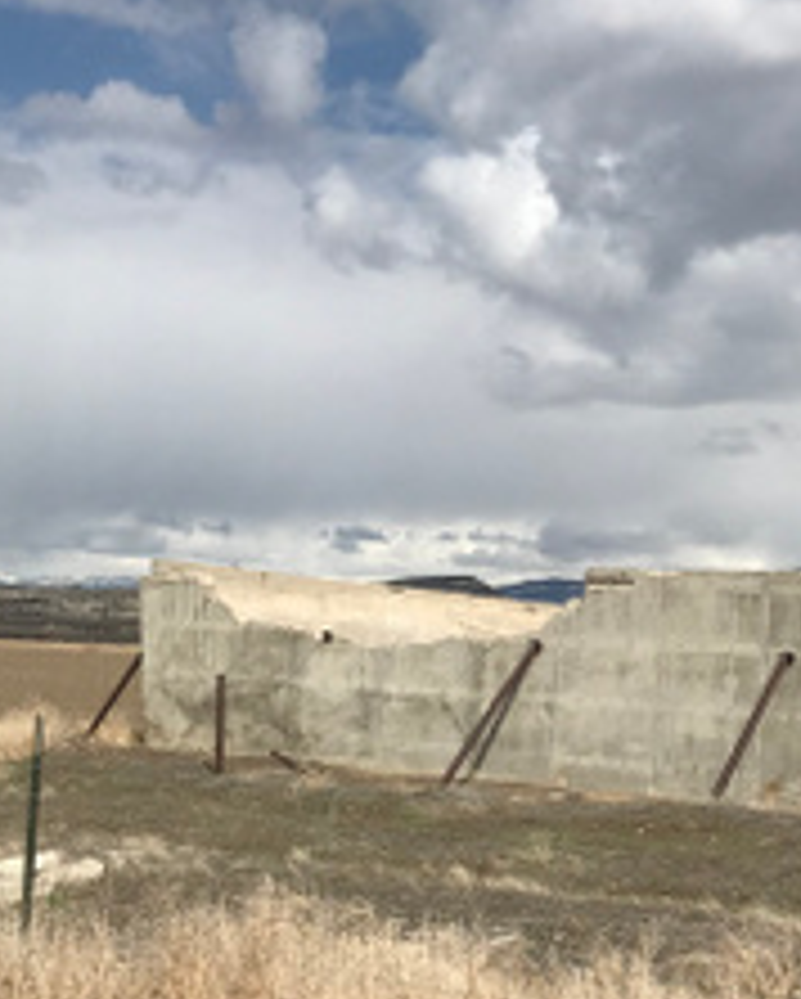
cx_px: 603
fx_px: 1746
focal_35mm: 59
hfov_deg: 25.5
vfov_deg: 31.6
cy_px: 698
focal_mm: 3.99
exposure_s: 1/6410
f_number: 1.8
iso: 25
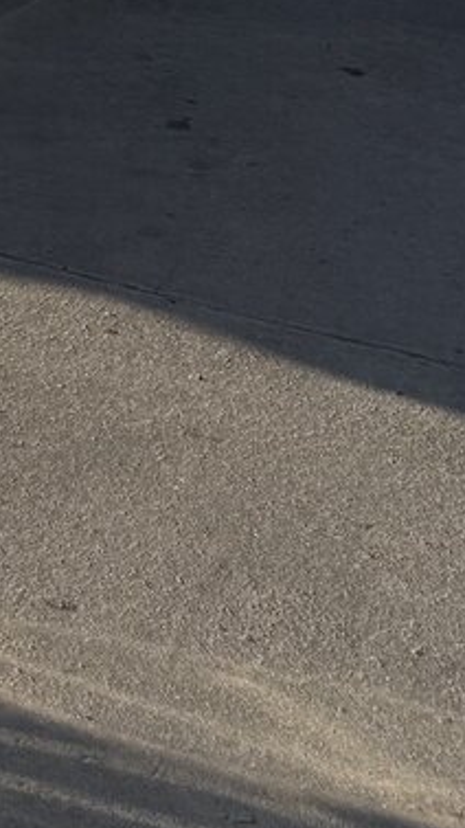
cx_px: -994
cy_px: -709
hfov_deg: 8.1
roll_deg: -1.0
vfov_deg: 14.8
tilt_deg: -2.2
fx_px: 2741
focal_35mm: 125
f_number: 1.78
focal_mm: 6.76
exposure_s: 1/4167
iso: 80
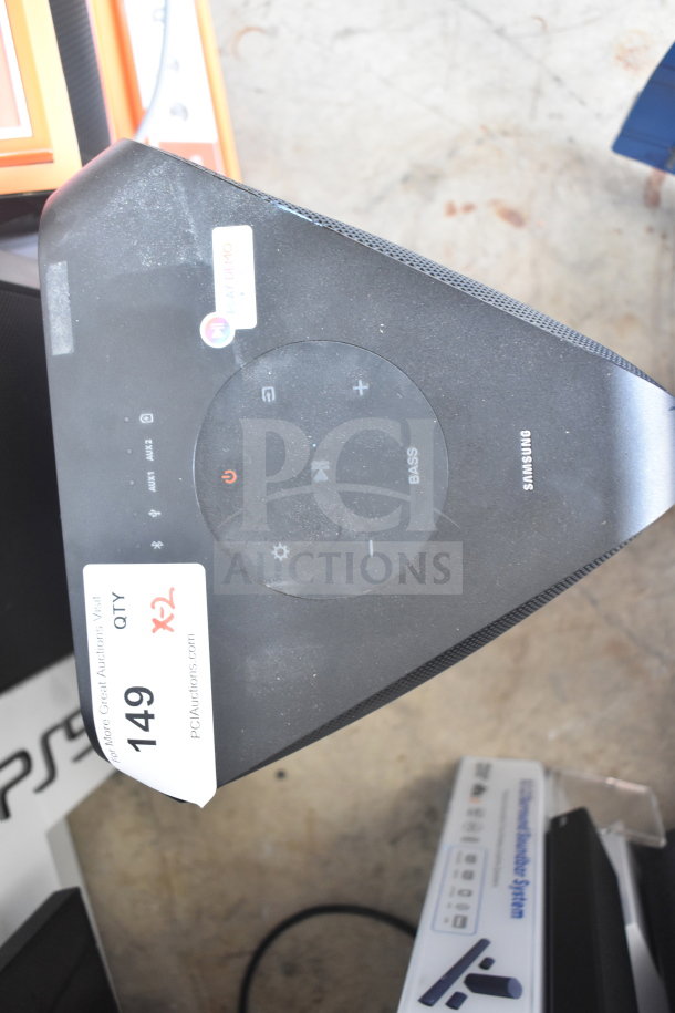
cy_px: 506
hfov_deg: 38.4
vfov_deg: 55.1
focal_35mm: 34
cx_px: 338
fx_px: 970
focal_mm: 23
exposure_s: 1/40
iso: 1600
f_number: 3.8
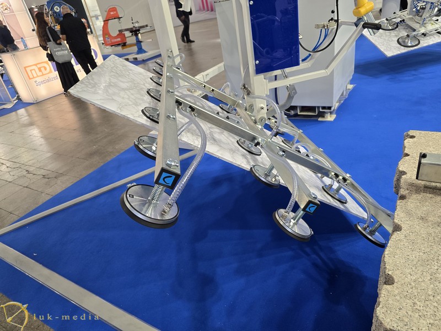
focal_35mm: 23
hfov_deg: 73.9
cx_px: 220
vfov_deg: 58.9
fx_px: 293
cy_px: 166
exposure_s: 1/100
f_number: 1.7
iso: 160
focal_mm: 6.3
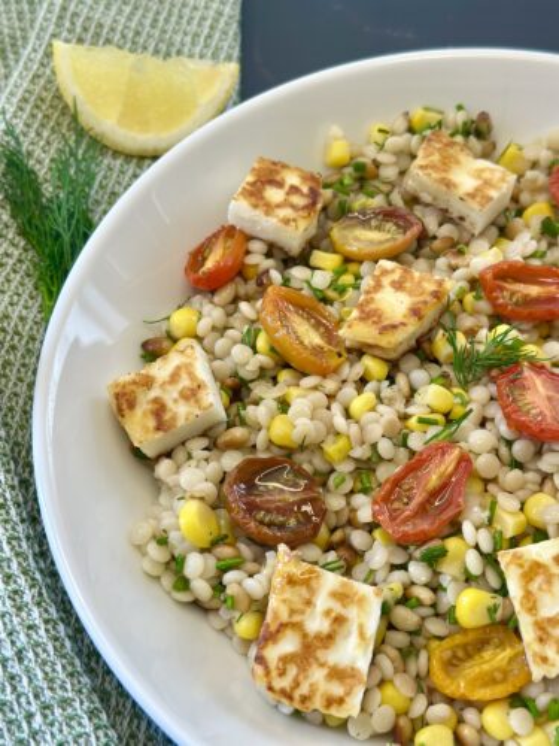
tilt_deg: -58.8
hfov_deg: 30.3
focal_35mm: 48
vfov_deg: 39.7
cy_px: 373
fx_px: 1034
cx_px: 280
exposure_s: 1/120
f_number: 1.78
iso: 64
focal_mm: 6.86
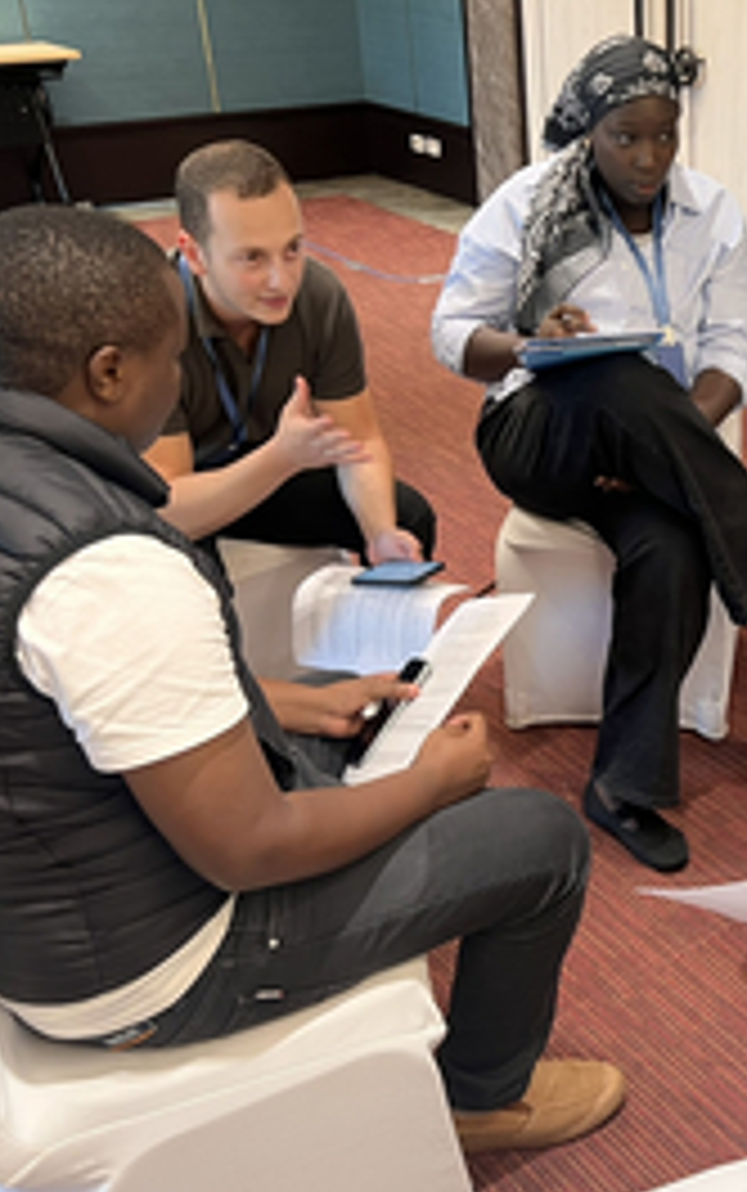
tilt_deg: -26.8
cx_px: 774
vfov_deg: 46.2
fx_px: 1398
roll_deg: -1.4
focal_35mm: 43
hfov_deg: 27.9
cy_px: 583
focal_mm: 5.7
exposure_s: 1/50
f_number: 1.5
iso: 100
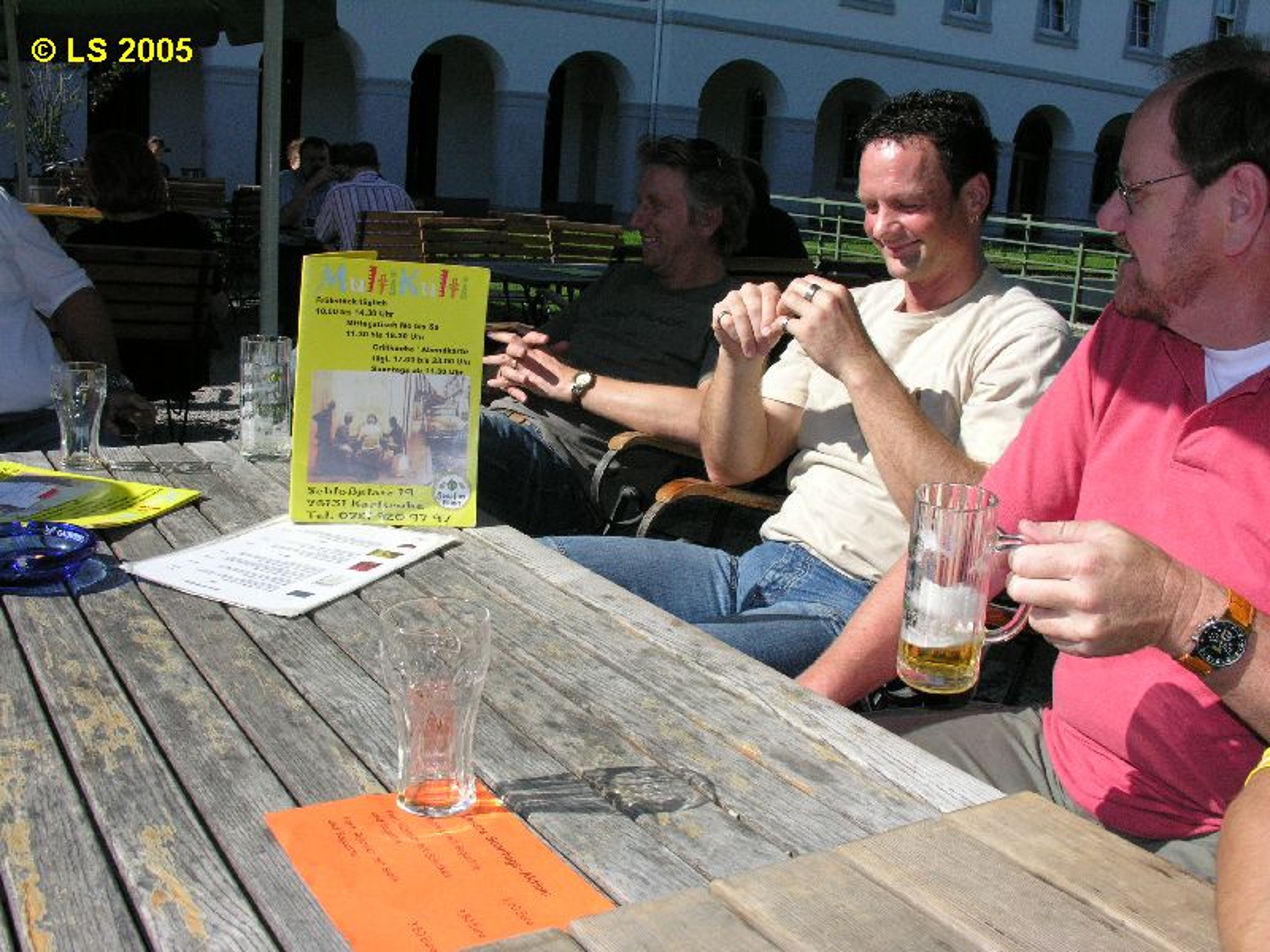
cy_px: 476
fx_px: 1284
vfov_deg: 40.7
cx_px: 635
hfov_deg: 52.6
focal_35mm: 35
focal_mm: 8.9
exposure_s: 1/506
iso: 200
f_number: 8
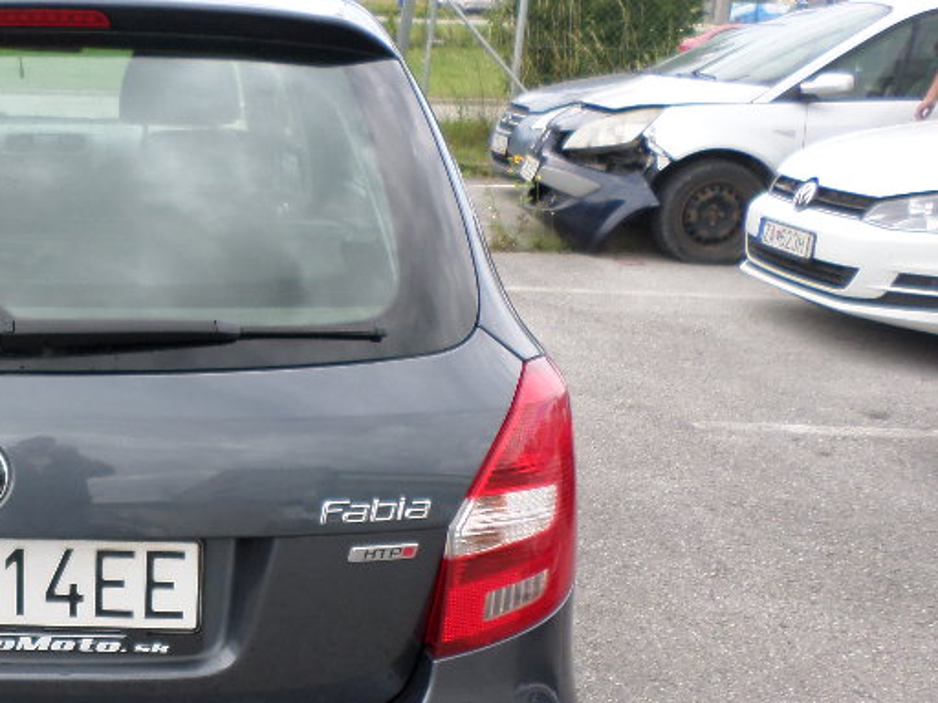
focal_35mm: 50
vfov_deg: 29.0
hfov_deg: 34.7
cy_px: 438
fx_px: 1355
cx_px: 2
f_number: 2.5
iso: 80
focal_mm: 4.5
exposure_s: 1/350
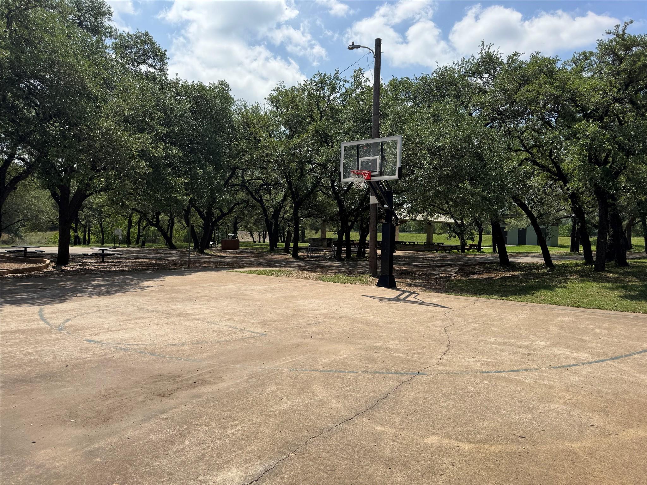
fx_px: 449
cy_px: 242
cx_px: 324
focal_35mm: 24
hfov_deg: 71.6
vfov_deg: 56.8
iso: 80
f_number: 1.78
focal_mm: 6.76
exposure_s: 1/7092
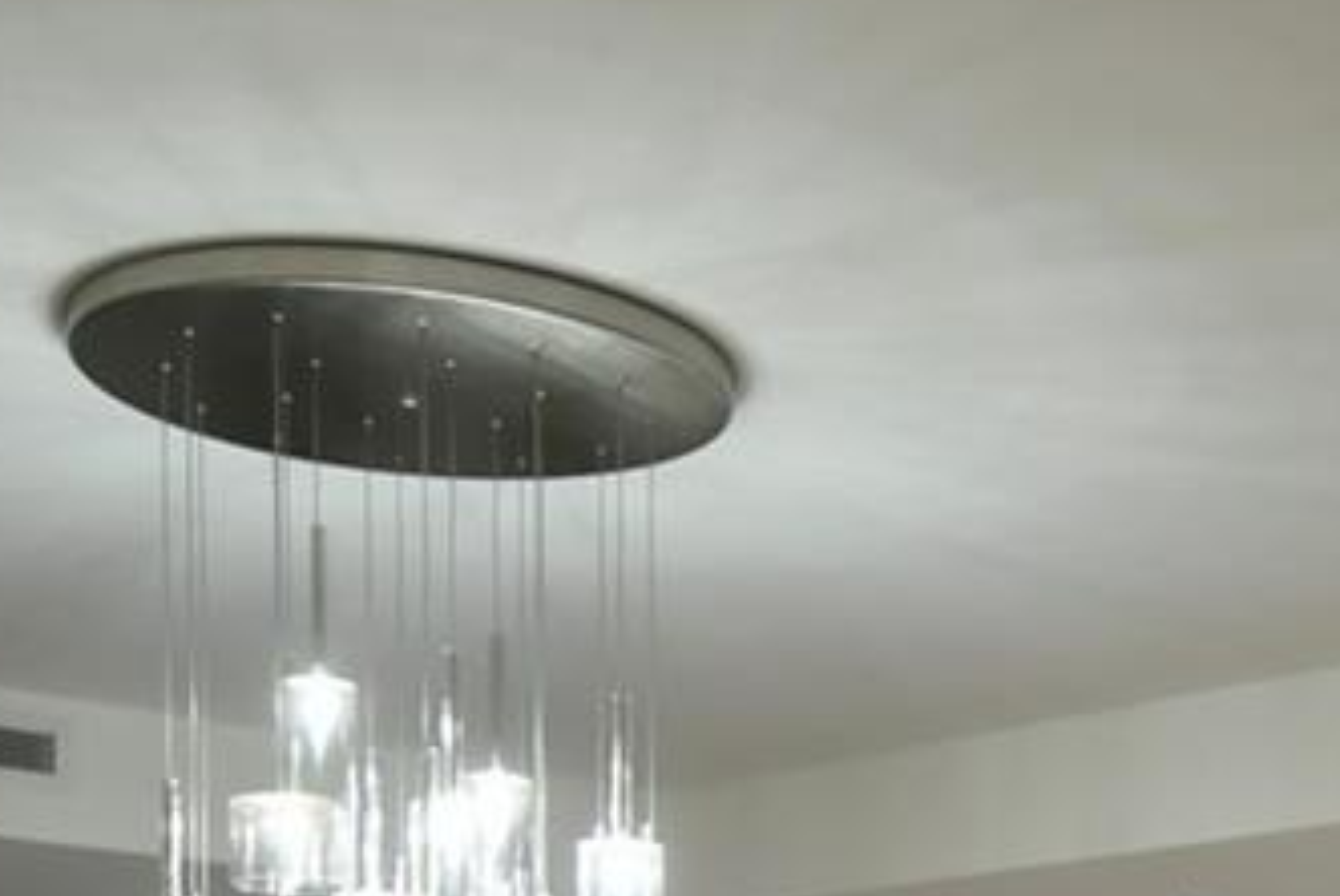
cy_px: 1445
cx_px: 1296
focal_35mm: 79
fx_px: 2958
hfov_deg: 24.5
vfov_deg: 15.5
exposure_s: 1/15
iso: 400
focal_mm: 11
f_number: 4.2
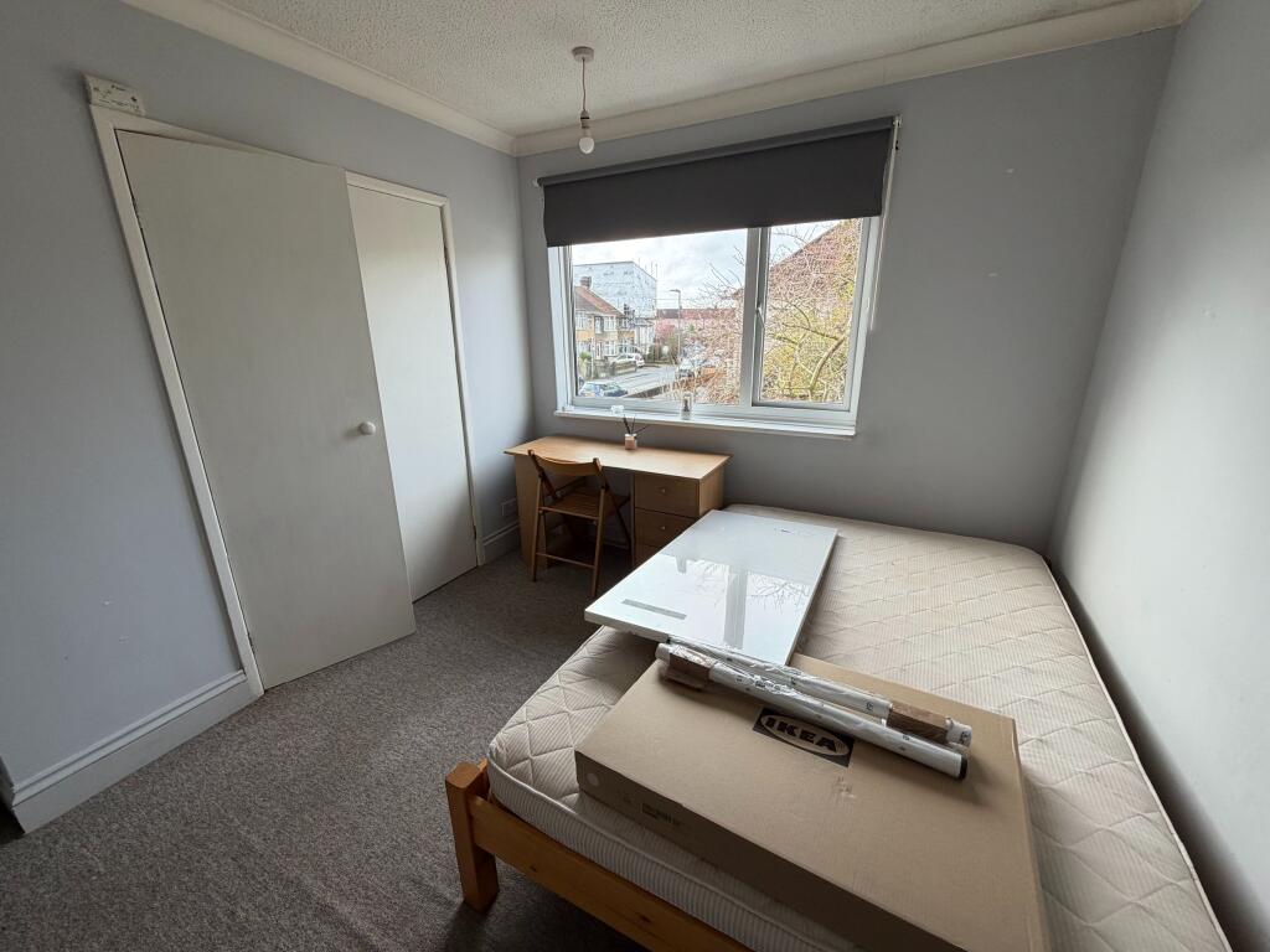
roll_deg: +0.6
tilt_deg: -17.1
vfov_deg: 85.7
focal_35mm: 14
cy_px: 476
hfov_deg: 102.1
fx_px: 514
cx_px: 635
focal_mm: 2.22
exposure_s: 1/121
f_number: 2.2
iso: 64
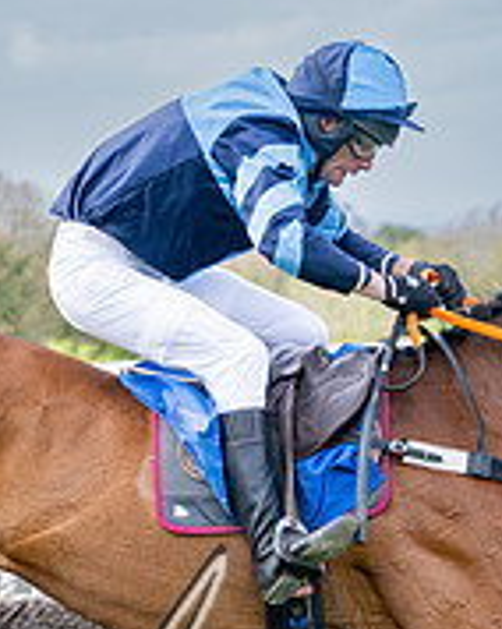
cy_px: 365
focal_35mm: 285
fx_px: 5302
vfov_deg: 6.8
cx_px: 183
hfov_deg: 5.4
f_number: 3.5
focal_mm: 70
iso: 400
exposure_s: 1/1250
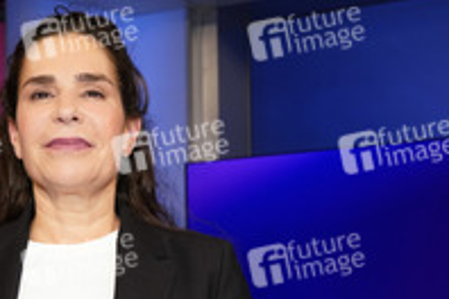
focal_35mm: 73
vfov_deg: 18.1
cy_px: 317
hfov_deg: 27.3
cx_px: 110
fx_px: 910
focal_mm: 32
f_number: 5.6
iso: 2000
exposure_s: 1/125
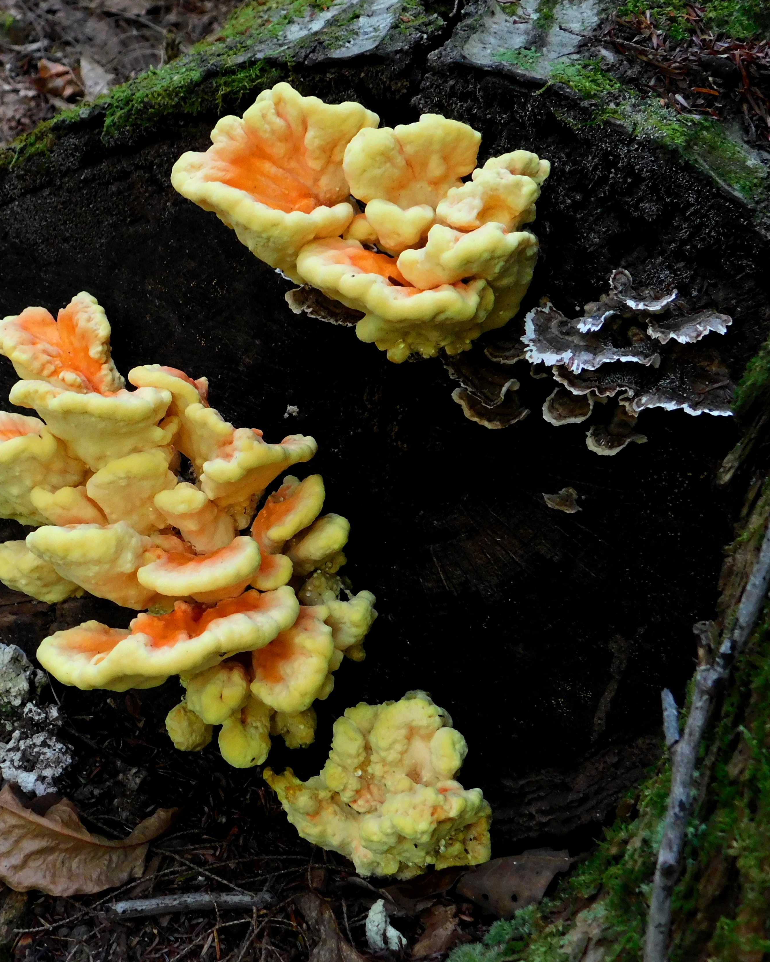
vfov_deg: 34.7
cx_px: 192
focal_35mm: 54
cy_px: 465
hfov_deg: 27.7
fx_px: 1538
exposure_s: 1/30
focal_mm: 7.1
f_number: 3.6
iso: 400
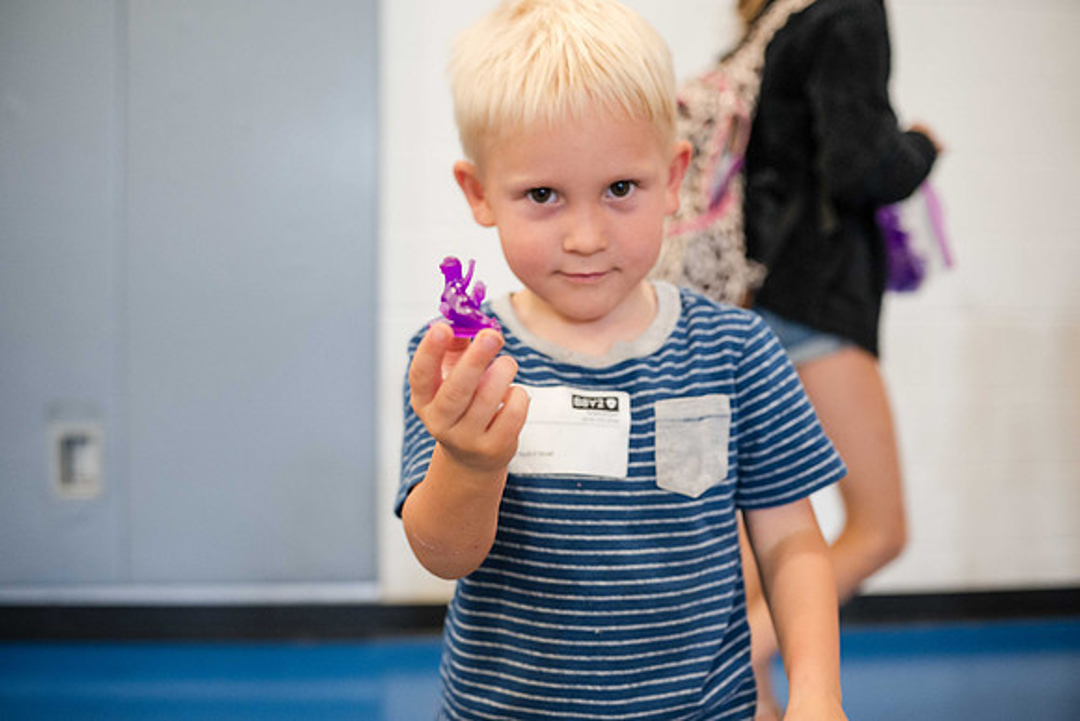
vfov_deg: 36.4
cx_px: 528
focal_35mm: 37
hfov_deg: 52.4
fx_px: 1096
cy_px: 356
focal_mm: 35
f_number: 2.8
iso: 3200
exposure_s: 1/125
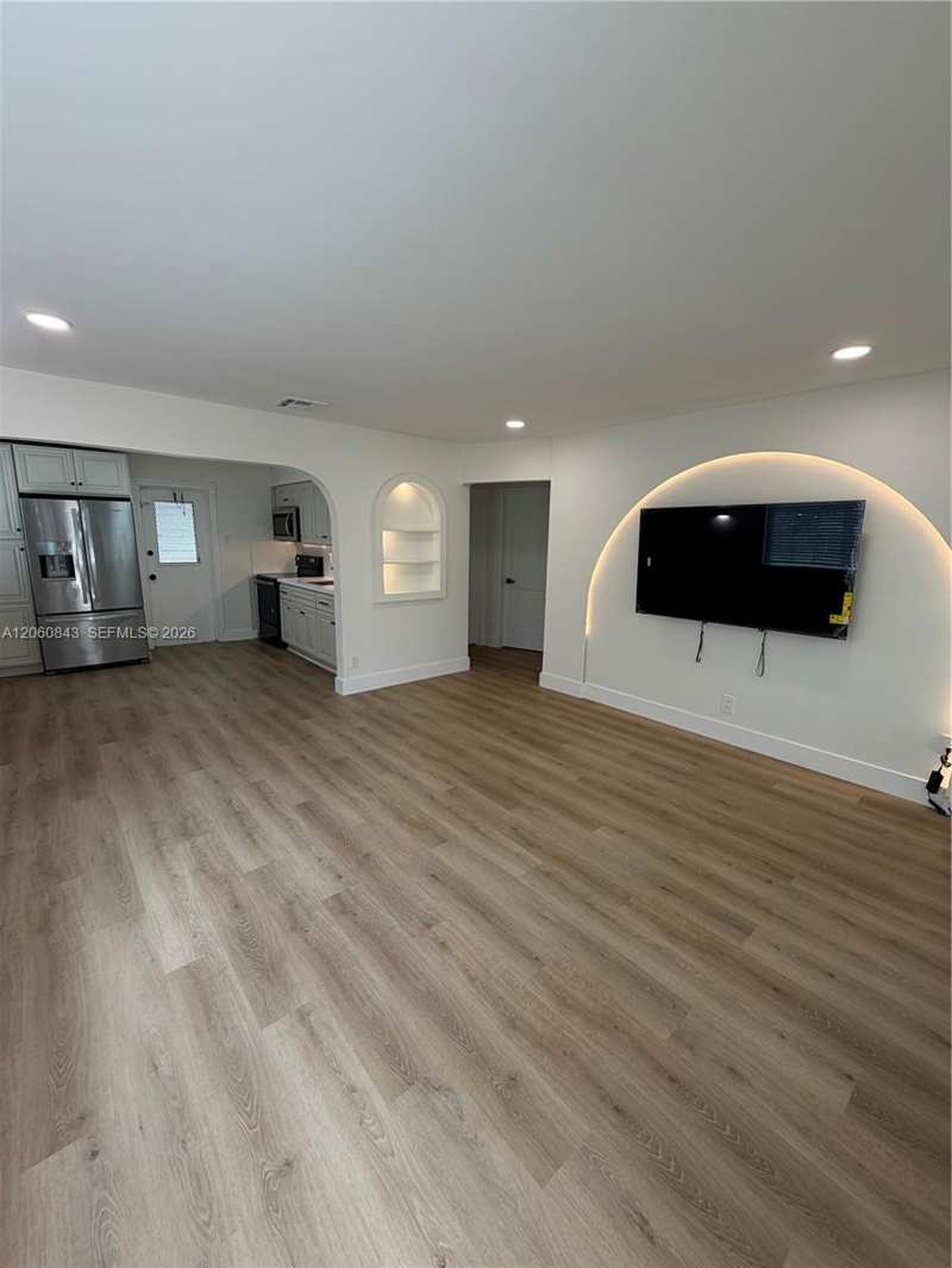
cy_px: 634
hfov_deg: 85.7
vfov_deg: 102.1
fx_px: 513
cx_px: 476
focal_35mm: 14
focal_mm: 2.22
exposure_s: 1/120
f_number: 2.2
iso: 64
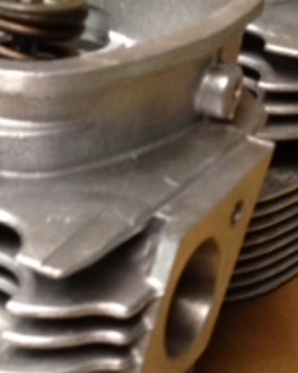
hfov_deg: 13.0
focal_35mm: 115
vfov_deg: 16.7
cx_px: -90
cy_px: 147
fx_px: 1268
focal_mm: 4.28
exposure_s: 1/20
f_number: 2.4
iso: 125
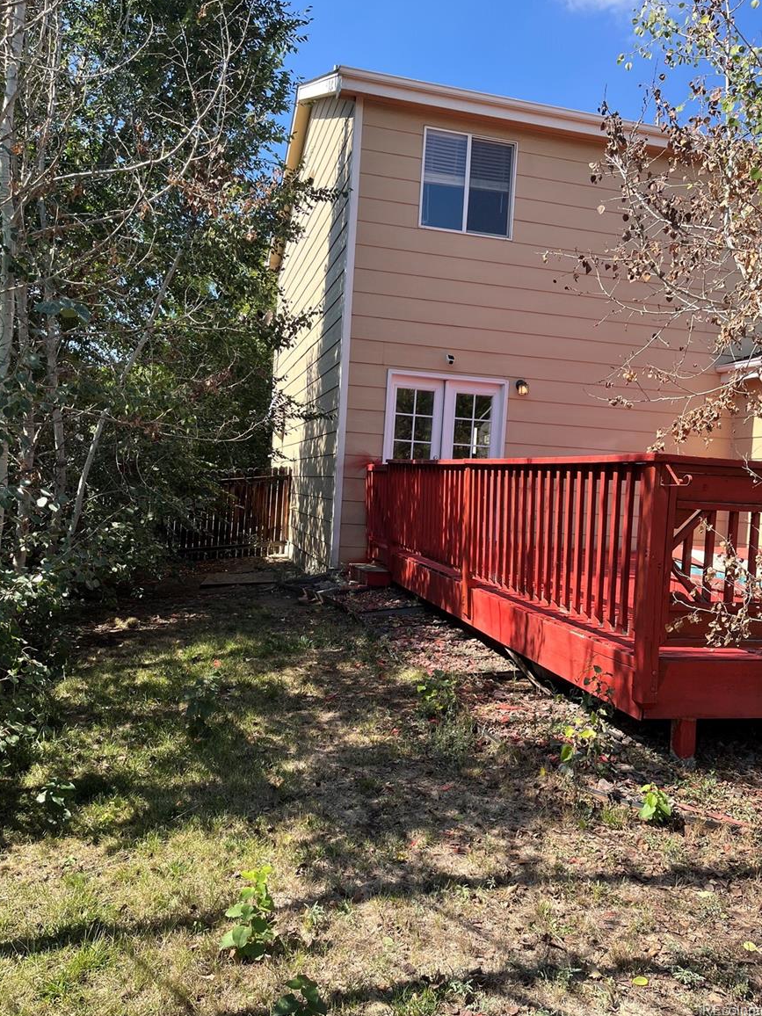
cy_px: 494
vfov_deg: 65.3
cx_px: 385
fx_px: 792
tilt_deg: -1.5
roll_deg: -3.8
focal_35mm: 27
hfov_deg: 51.4
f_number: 1.6
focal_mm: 5.1
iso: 50
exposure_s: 1/1028
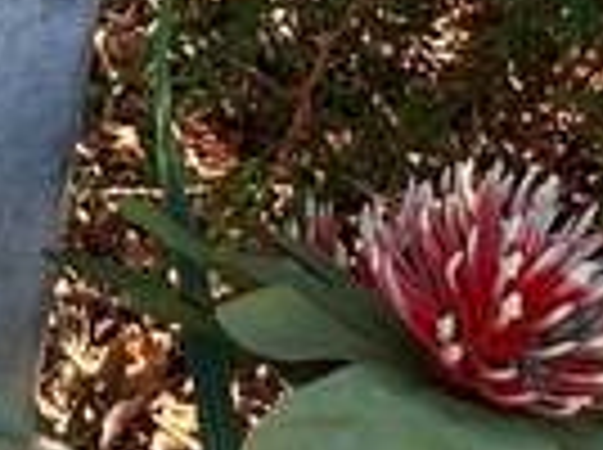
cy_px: -450
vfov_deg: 4.7
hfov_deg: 6.1
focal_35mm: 311
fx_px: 5408
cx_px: -968
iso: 20
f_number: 2
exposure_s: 1/176
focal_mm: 6
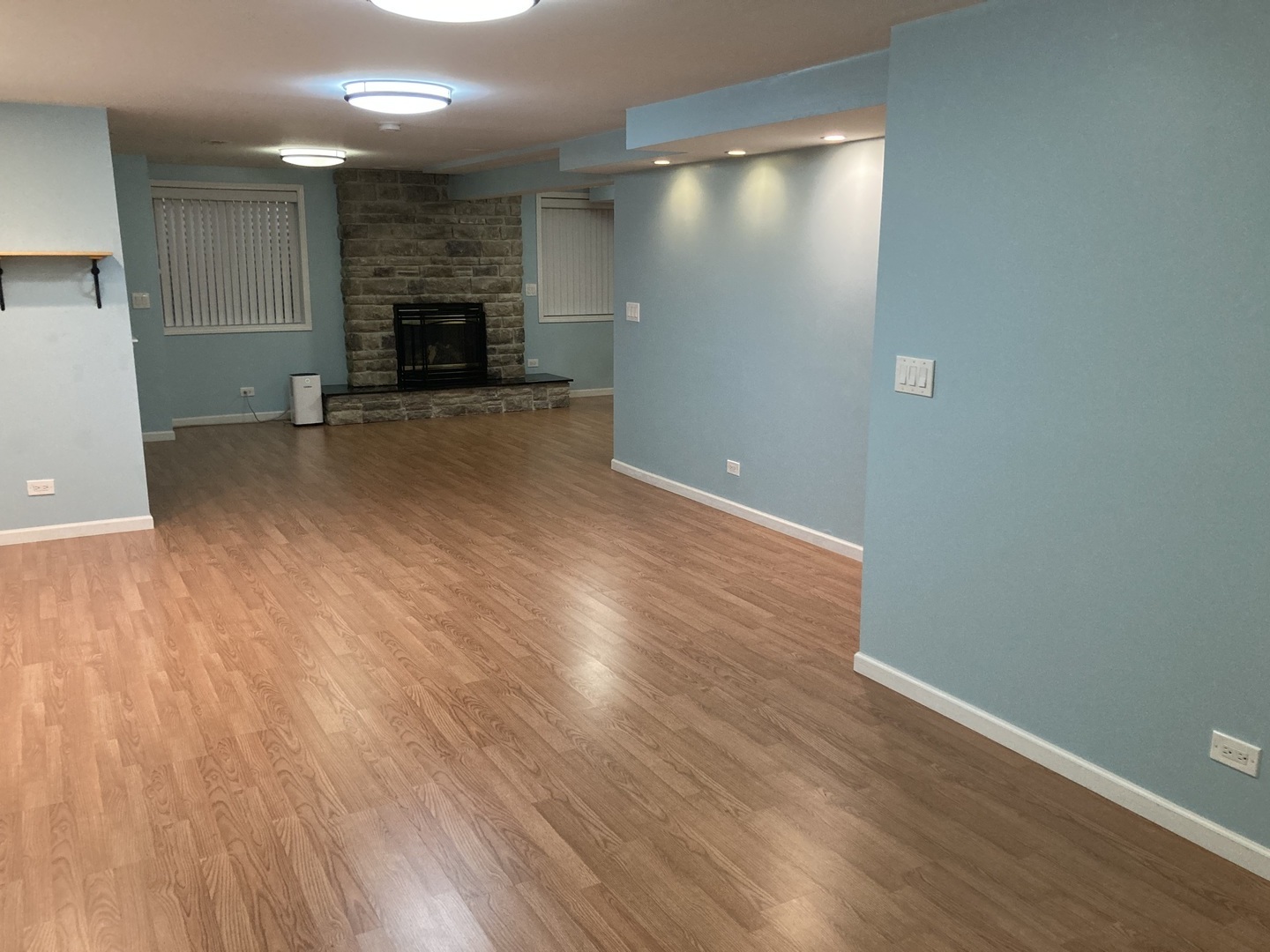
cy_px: 476
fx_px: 1027
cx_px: 635
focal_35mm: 28
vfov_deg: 49.7
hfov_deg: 63.4
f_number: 1.8
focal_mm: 3.99
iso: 320
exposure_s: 1/60
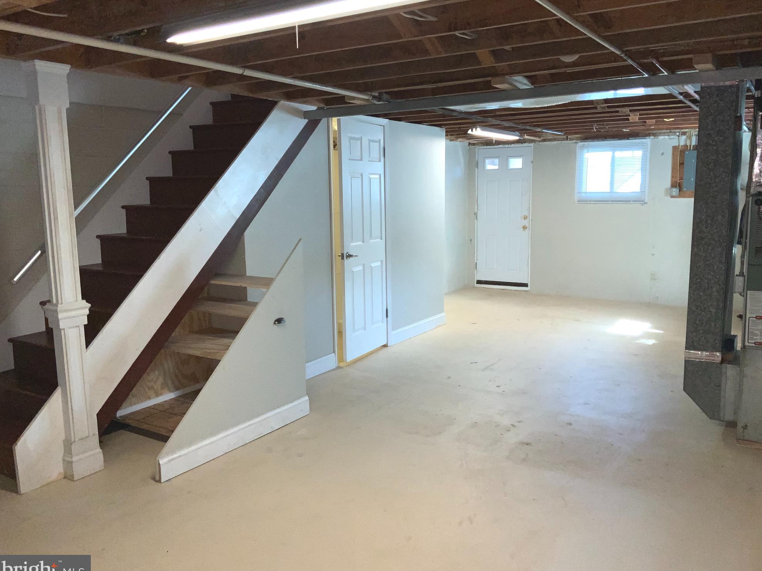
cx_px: 389
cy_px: 291
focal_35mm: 30
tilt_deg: -9.5
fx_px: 660
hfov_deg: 60.0
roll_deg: +0.7
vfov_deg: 46.8
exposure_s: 1/60
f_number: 1.8
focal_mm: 3
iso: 80
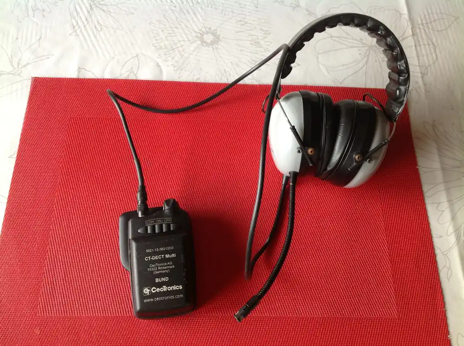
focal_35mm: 35
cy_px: 173
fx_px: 468
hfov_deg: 52.7
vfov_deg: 40.6
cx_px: 232
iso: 80
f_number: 2.4
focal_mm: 4.28
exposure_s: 1/60
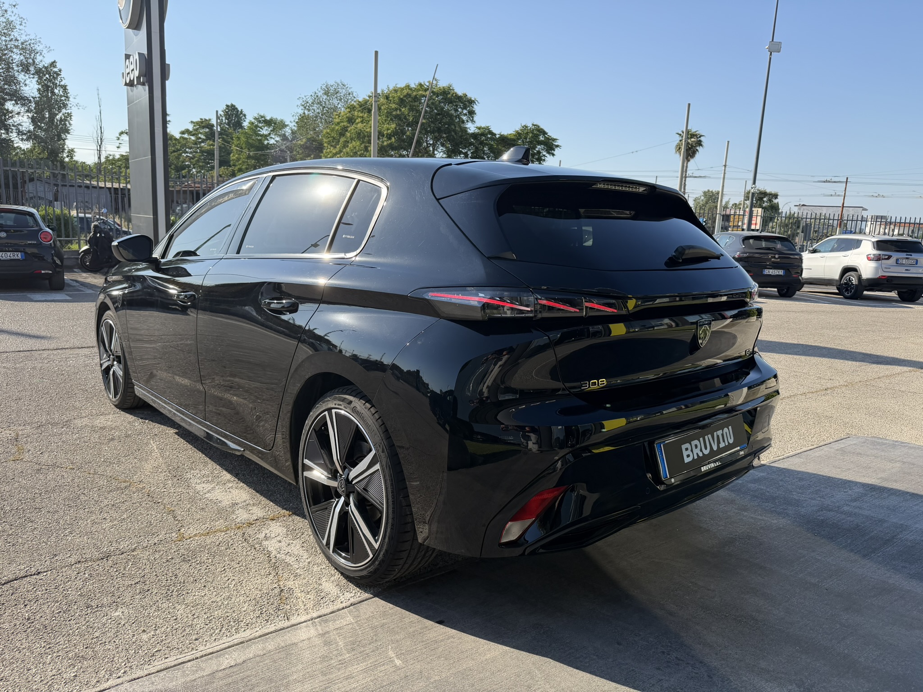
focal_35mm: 24
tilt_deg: -10.4
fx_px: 640
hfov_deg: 71.6
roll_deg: -3.2
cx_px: 462
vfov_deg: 56.8
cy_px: 346
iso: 100
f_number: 1.78
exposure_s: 1/3279
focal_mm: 6.76
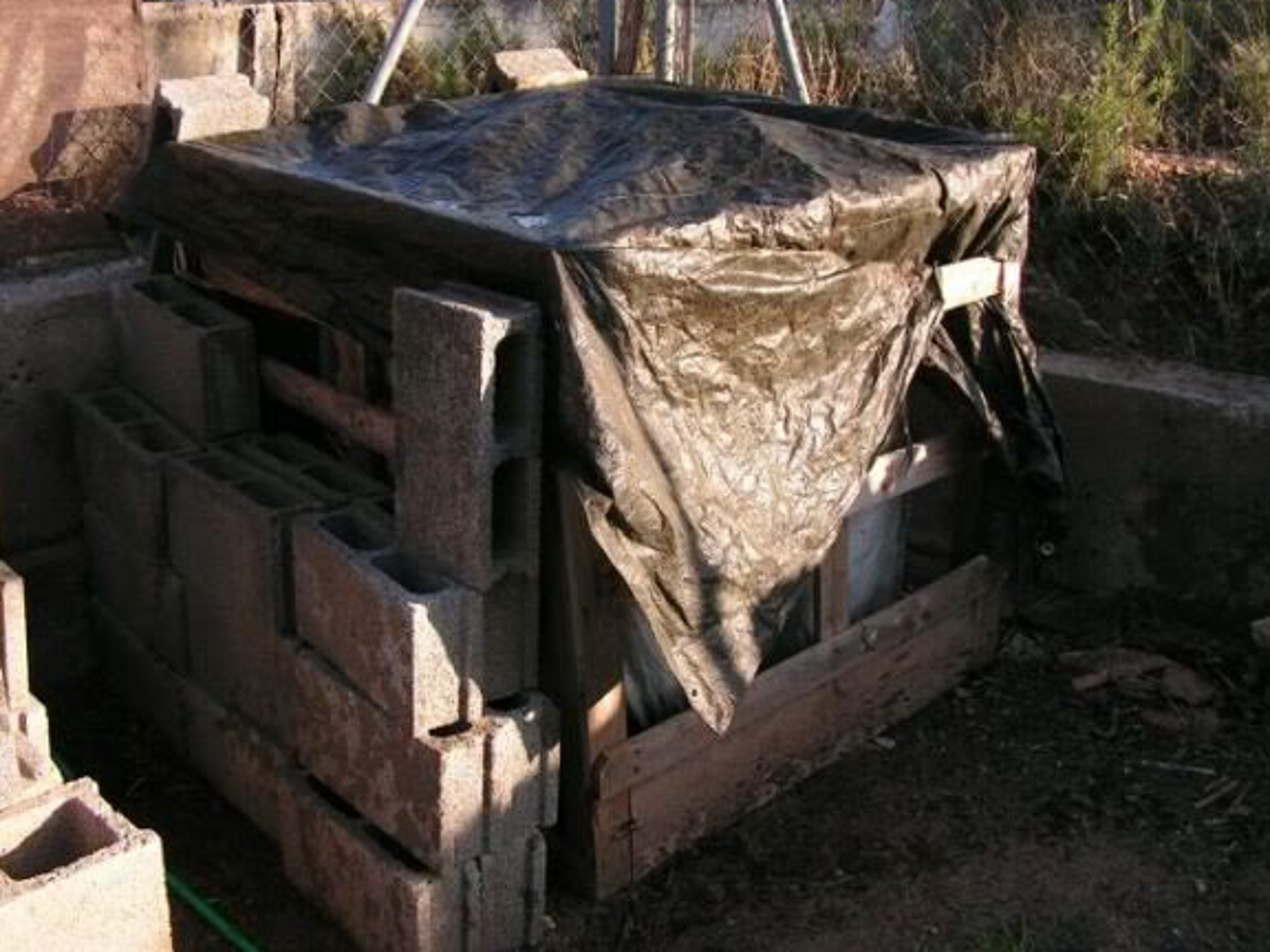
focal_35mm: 40
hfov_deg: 46.8
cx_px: 631
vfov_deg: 35.9
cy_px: 425
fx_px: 1468
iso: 64
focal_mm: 6
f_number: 3.2
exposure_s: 1/250
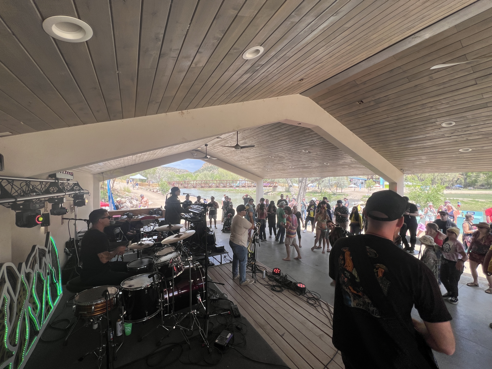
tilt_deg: -2.1
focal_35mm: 13
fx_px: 185
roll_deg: +0.3
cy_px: 184
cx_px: 246
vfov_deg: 89.9
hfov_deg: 106.2
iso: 32
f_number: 1.8
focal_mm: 1.57
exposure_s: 1/531
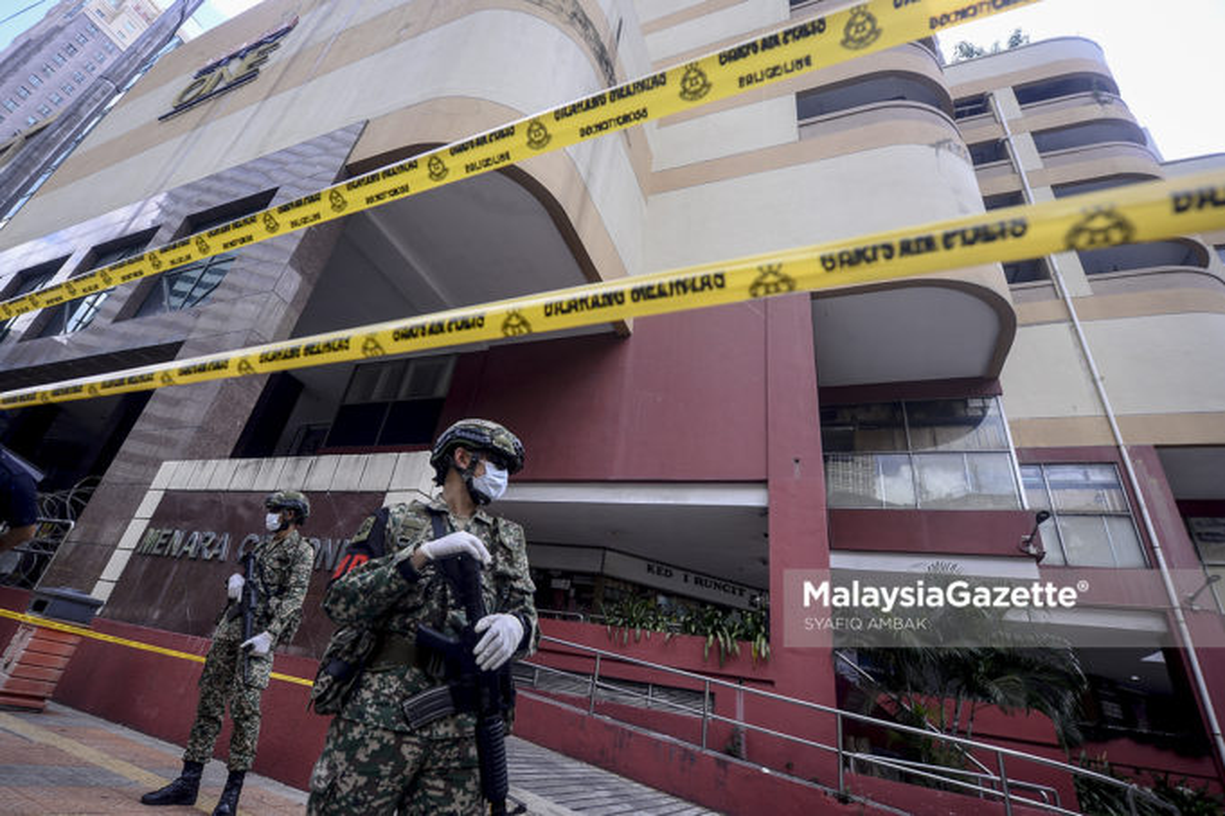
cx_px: 612
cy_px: 408
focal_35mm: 19
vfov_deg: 64.6
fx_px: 646
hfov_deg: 86.9
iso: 200
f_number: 4.5
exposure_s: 1/500
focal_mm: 19
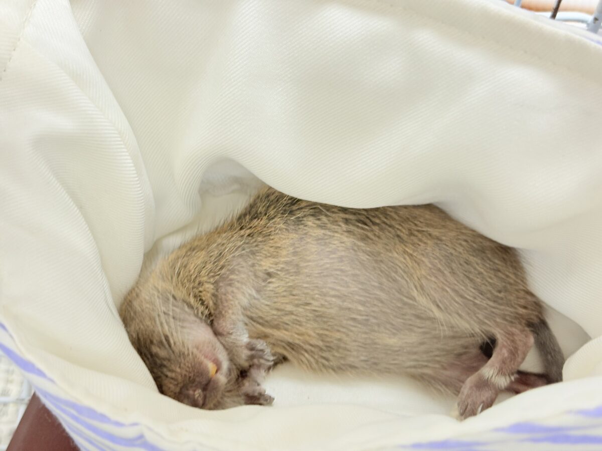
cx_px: 301
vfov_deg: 28.0
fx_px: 904
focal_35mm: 52
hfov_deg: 36.8
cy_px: 226
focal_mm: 5.96
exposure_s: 1/50
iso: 50
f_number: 1.6
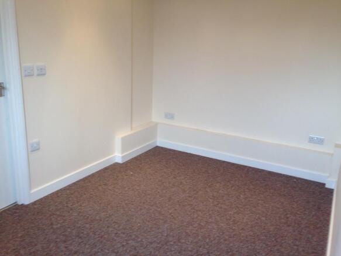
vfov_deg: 42.9
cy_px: 128
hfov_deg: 55.4
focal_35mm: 33
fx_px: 325
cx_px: 170
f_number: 2.4
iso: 64
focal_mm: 4.12
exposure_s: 1/20
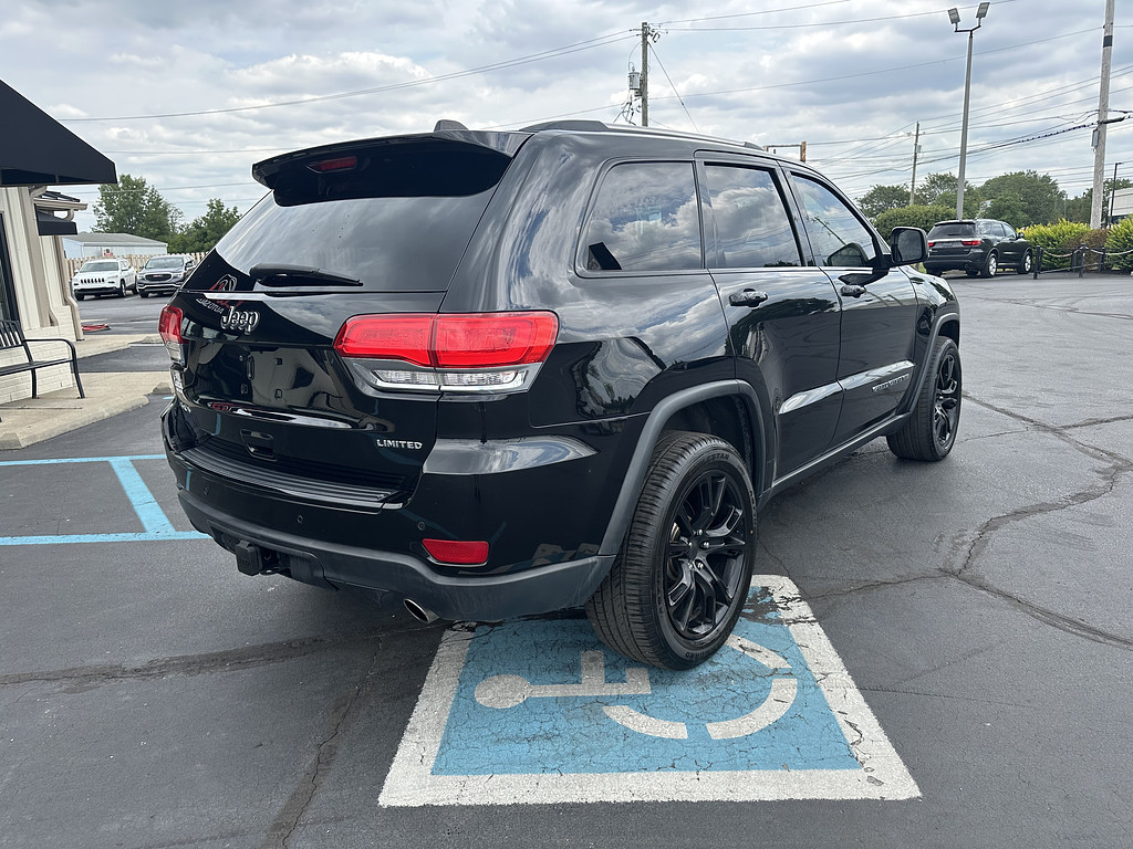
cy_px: 424
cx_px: 566
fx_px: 786
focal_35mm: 24
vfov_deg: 56.8
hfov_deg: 71.6
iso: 80
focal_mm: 6.86
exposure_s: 1/1779
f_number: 1.78
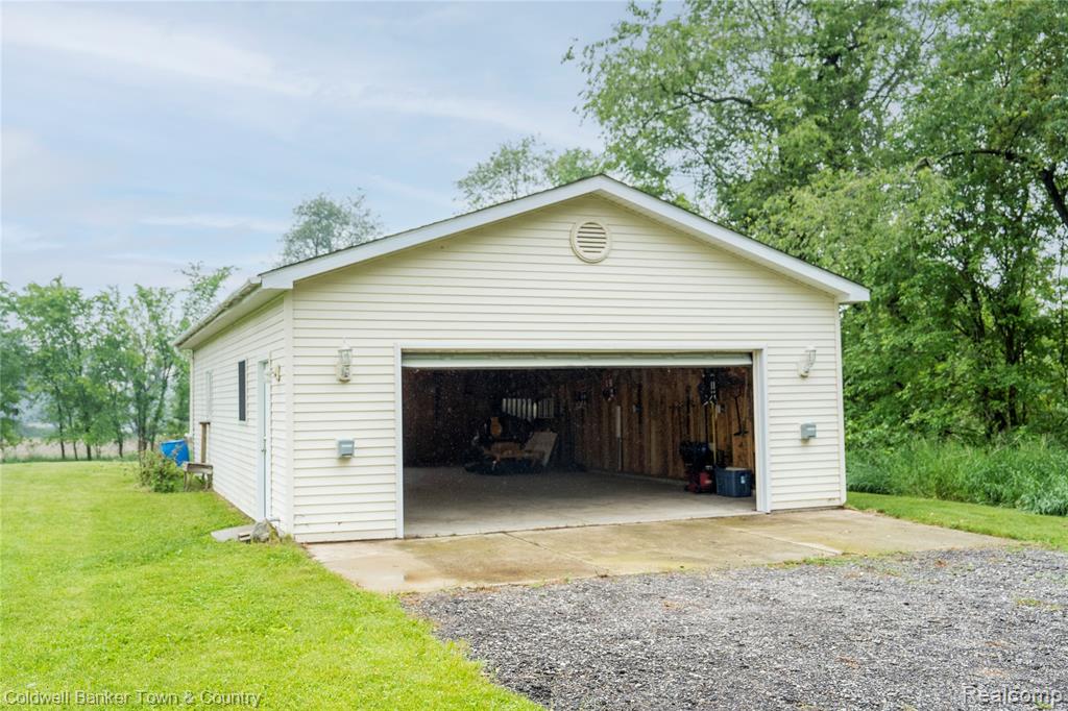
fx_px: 1008
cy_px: 356
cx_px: 534
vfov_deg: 38.9
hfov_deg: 55.8
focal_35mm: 34
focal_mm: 34
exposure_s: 1/2000
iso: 2000
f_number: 4
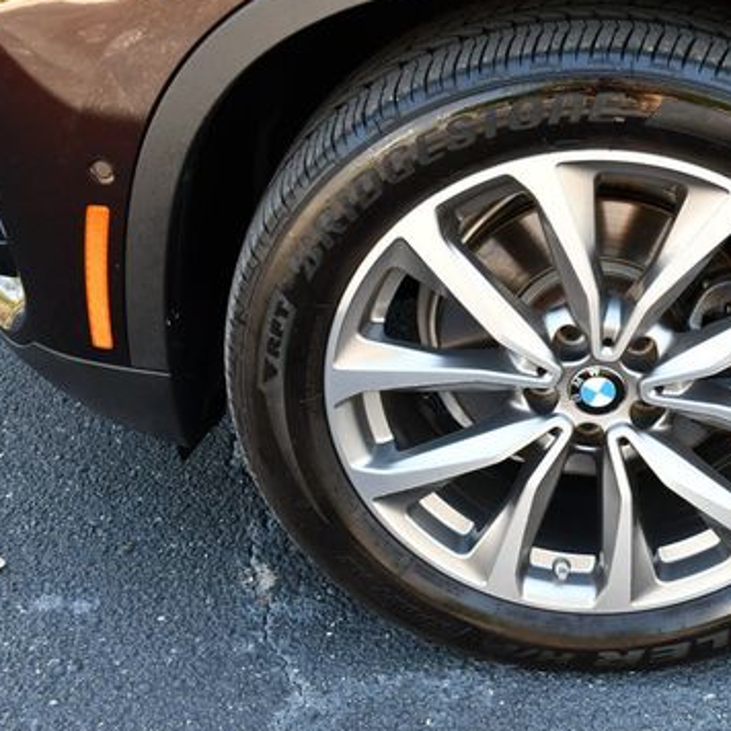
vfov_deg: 31.1
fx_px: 1314
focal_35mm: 55
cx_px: 595
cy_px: 345
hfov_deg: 30.3
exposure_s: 1/250
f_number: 4
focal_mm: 18
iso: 400
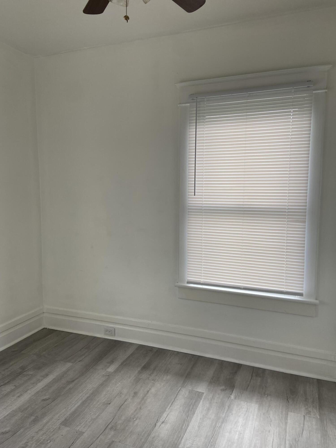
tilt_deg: -6.1
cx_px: 168
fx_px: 336
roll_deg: -0.8
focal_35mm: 26
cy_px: 224
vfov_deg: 67.3
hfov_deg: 53.1
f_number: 1.8
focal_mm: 4.25
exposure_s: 1/121
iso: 40
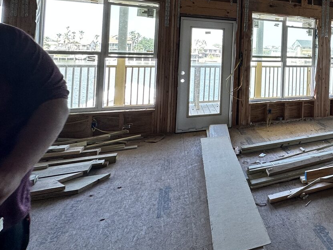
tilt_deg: -0.1
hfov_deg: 55.4
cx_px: 308
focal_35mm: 27
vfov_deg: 48.1
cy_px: 45
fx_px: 260
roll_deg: -2.7
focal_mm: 2.22
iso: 50
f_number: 2.2
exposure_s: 1/99
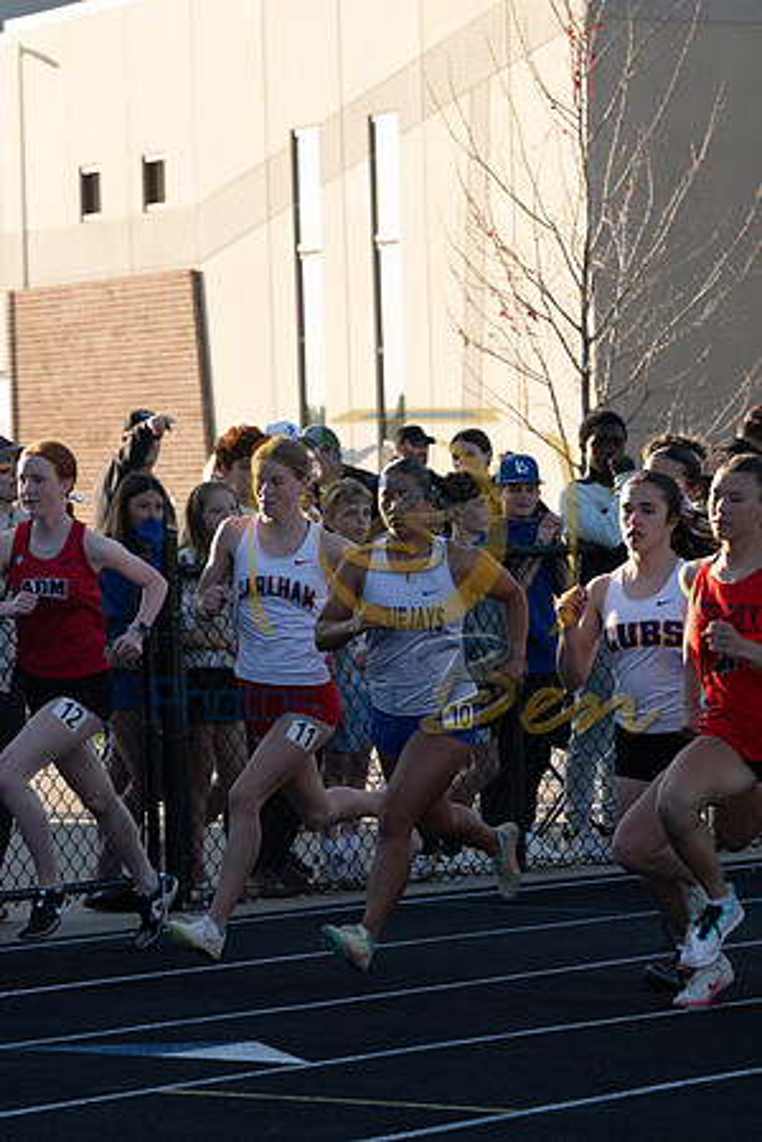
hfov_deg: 6.8
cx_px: 381
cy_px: 571
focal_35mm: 202
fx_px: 6413
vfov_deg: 10.2
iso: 1000
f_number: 7.1
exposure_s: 1/1000
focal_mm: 135
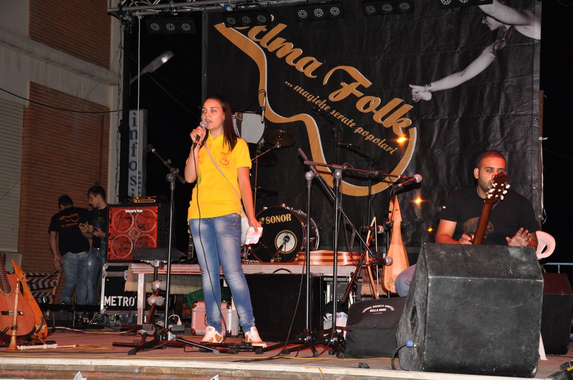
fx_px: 1001
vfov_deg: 21.5
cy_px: 190
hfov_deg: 31.9
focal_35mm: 63
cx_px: 286
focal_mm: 42
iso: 800
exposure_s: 1/60
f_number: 4.8
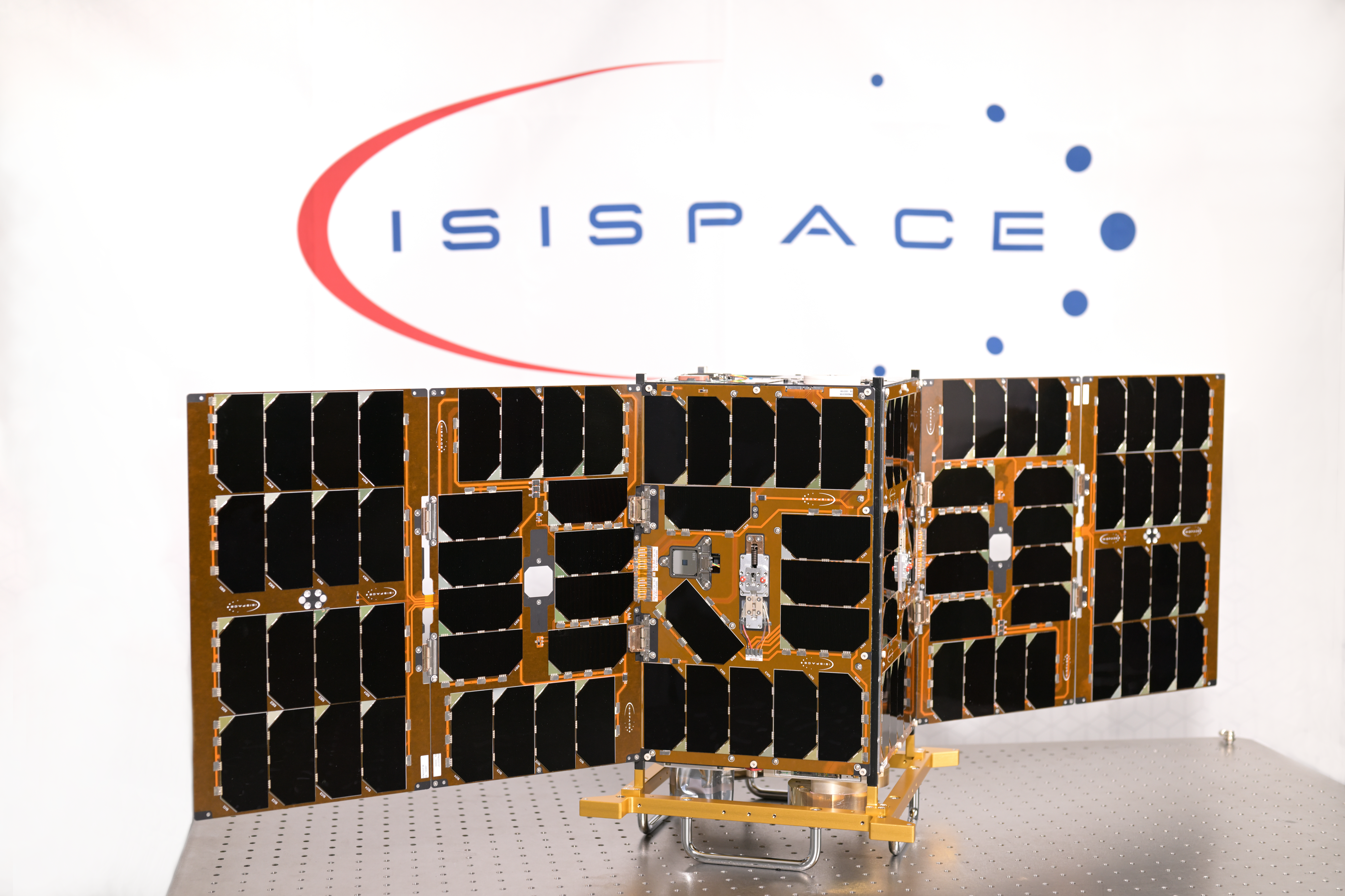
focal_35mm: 50
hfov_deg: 39.6
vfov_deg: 27.0
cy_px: 448
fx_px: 1868
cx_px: 672
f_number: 4
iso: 400
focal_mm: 50
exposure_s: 1/50
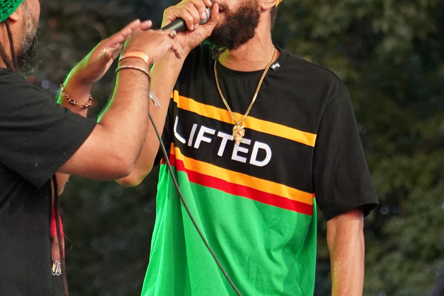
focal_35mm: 301
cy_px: 16
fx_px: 3712
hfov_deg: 6.8
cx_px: 125
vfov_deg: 4.6
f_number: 4
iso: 3200
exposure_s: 1/160
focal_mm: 105
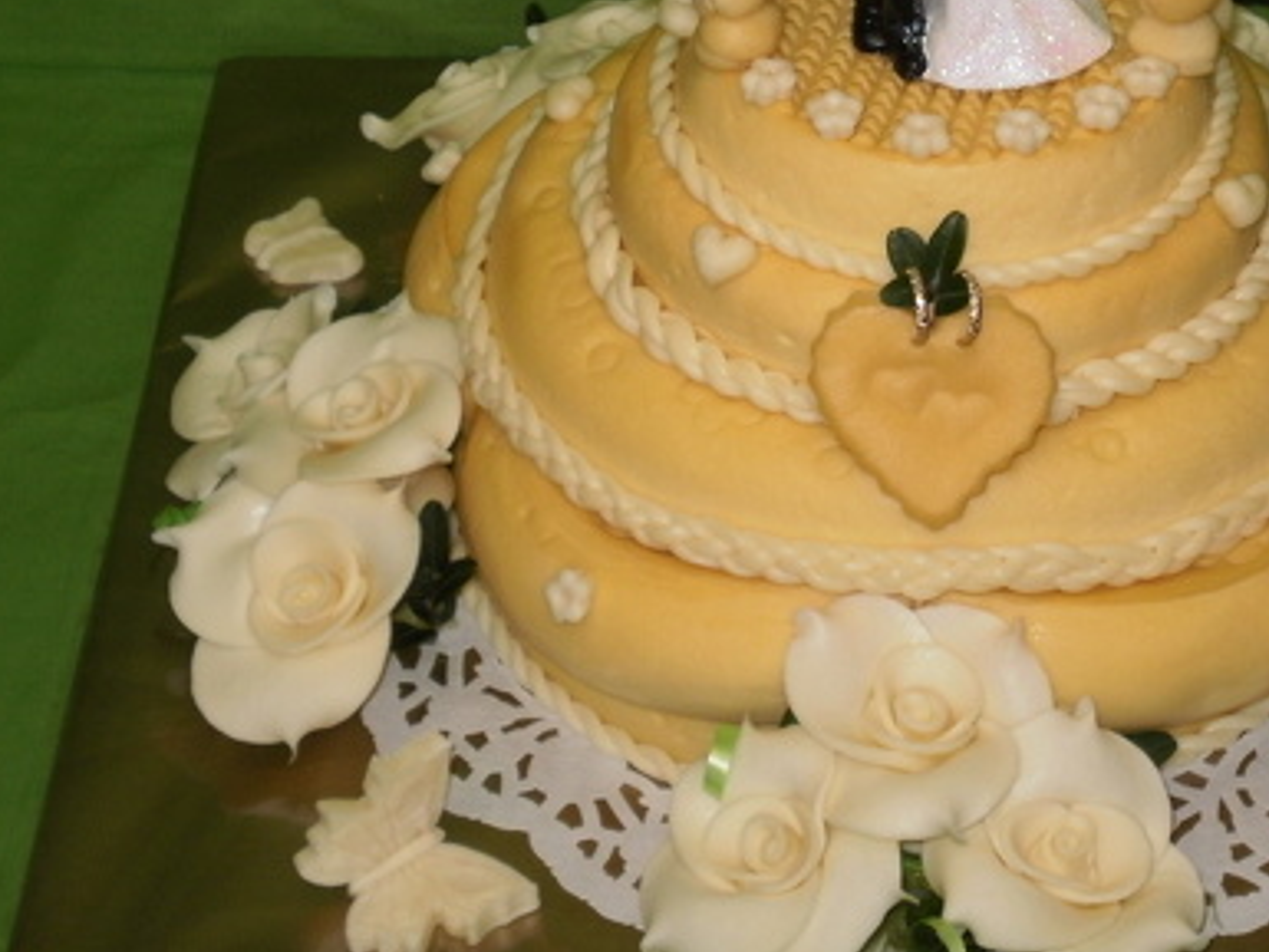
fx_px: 3777
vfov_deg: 14.3
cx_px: 903
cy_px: 247
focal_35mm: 103
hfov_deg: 19.0
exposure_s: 1/40
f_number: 4.2
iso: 125
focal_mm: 10.3
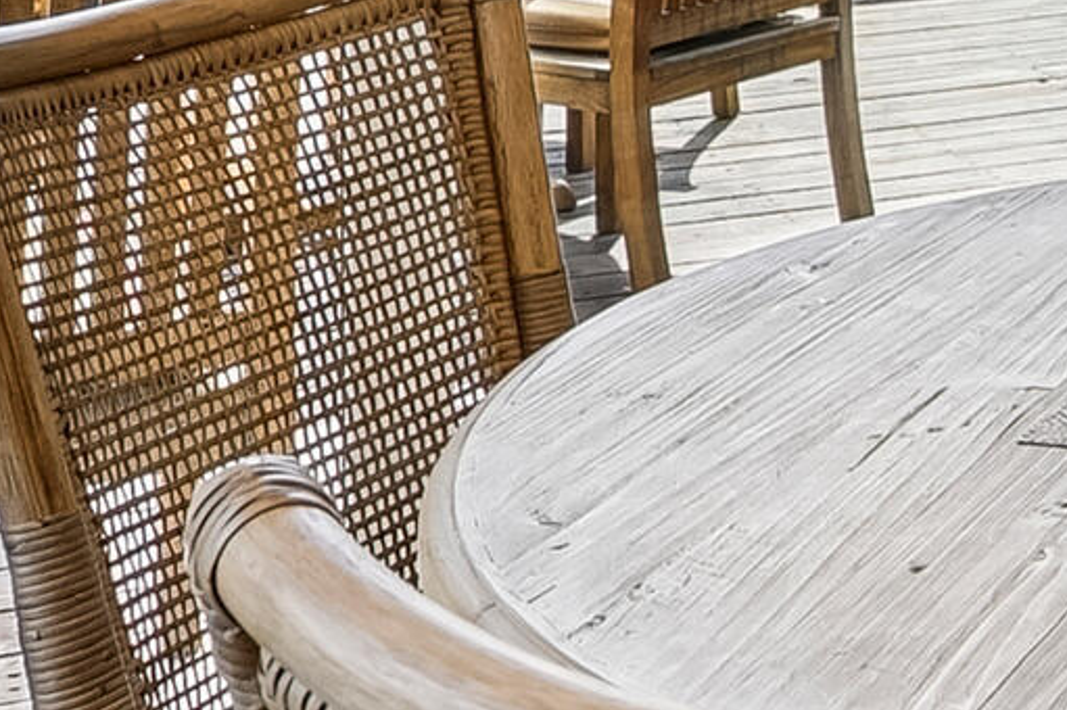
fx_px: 2784
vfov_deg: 13.3
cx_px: 1787
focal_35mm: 94
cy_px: -510
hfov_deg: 18.2
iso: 400
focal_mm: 16
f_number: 8
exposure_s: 1/80
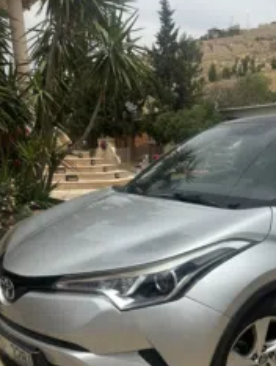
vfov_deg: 43.2
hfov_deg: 33.9
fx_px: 435
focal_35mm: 41
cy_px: 303
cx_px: 231
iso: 80
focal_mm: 6.86
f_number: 1.78
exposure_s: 1/8929
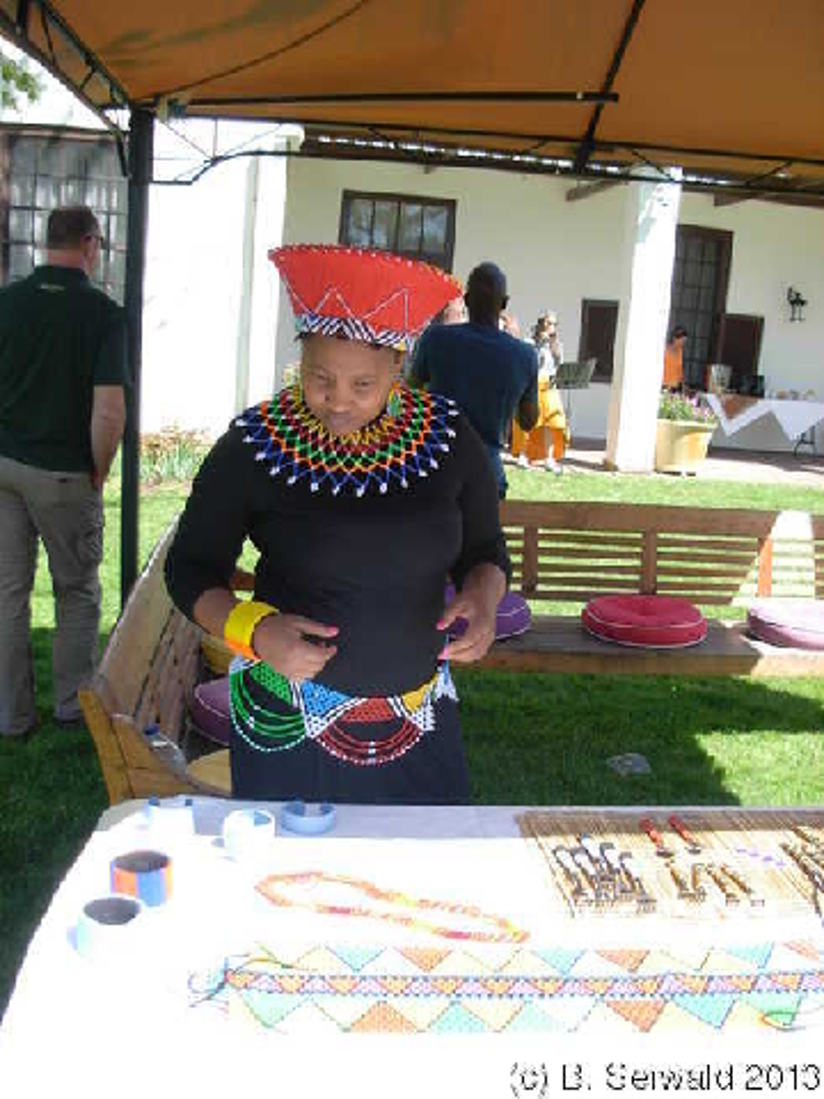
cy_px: 550
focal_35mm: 38
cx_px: 412
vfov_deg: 49.0
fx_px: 1206
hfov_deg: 37.7
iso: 79
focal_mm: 6.3
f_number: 2.9
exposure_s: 1/313
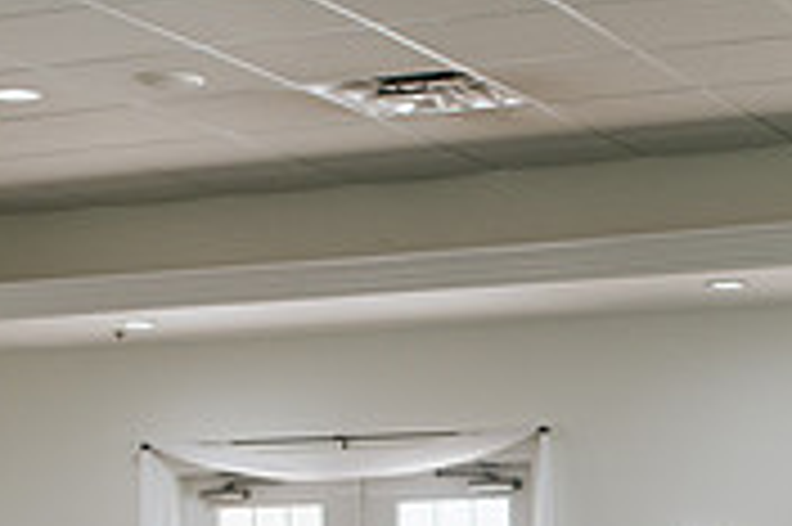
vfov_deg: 11.0
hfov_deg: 17.2
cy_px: 814
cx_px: 495
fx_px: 2616
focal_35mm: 119
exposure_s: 1/320
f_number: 3.5
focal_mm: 35
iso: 400
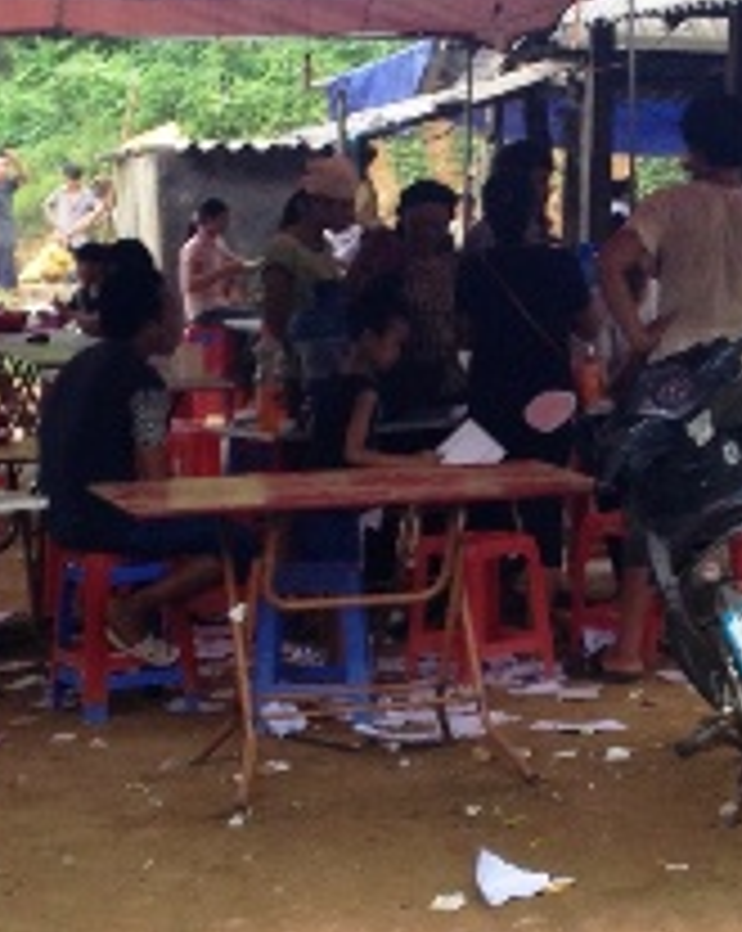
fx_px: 2971
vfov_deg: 17.8
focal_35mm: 108
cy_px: 347
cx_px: 537
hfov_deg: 14.2
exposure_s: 1/120
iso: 50
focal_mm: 4.28
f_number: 2.4
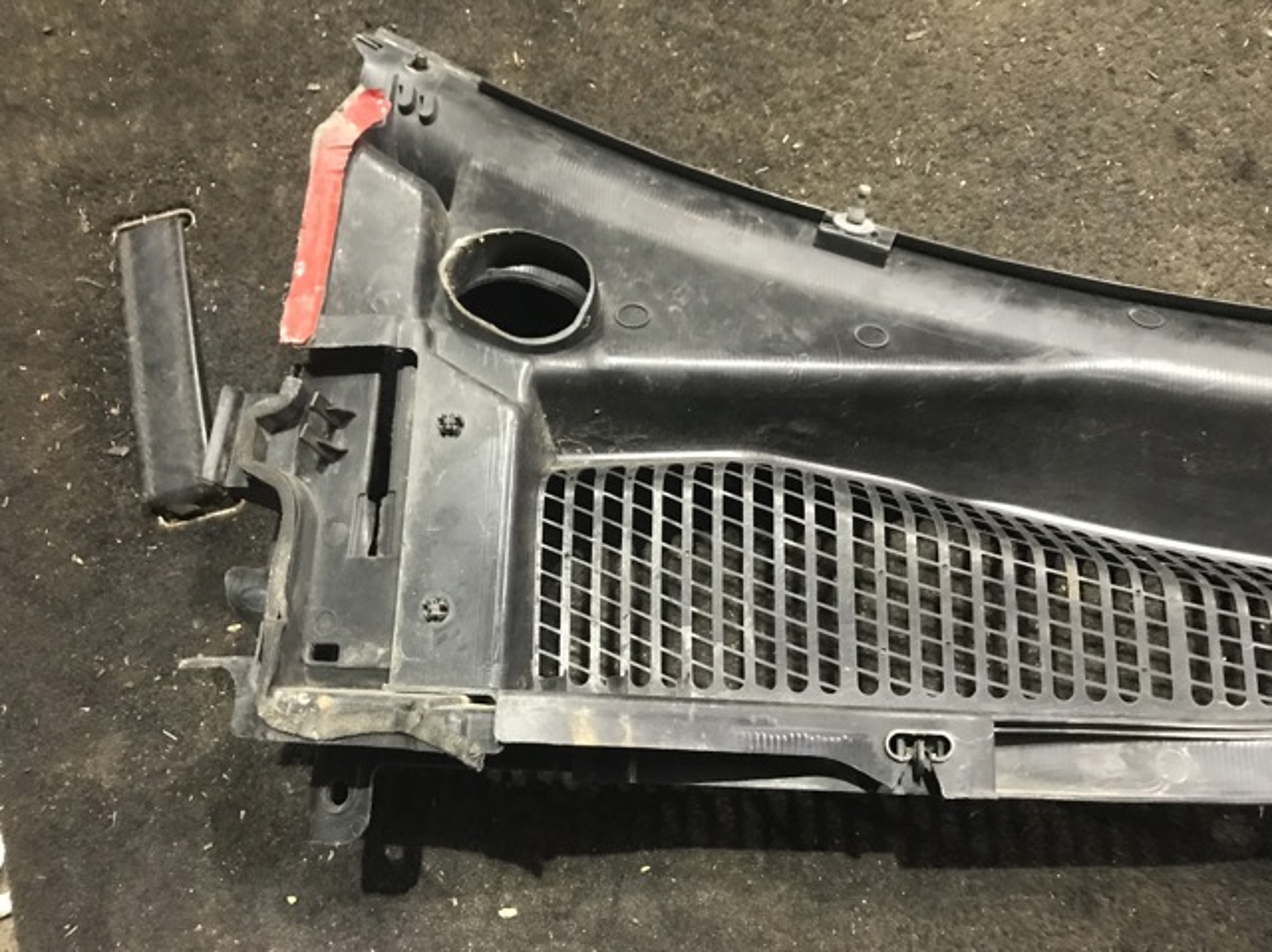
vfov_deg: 49.7
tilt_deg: -81.2
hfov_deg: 63.5
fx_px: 1028
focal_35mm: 28
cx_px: 636
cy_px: 476
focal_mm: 3.99
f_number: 1.8
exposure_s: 1/4
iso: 100
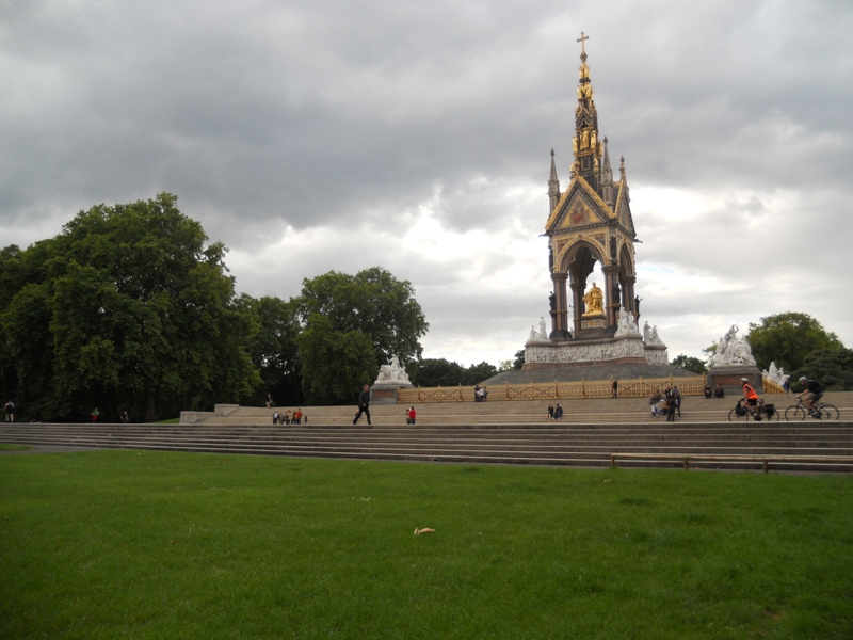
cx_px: 426
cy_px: 320
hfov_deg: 65.3
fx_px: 665
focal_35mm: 27
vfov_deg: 51.4
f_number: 3.2
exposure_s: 1/400
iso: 80
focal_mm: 4.9
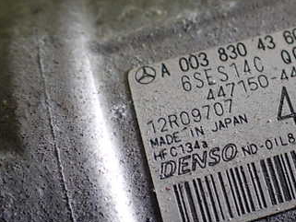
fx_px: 479
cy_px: 117
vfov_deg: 26.1
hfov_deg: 32.9
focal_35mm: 56
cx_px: 255
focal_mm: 5.4
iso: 800
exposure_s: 1/125
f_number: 2.3
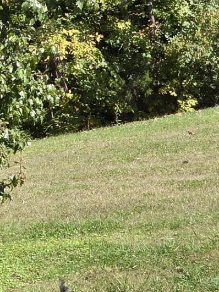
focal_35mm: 260
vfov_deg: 7.5
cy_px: -133
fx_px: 2194
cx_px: -191
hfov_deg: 5.6
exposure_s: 1/832
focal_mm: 7.9
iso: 50
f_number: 2.4
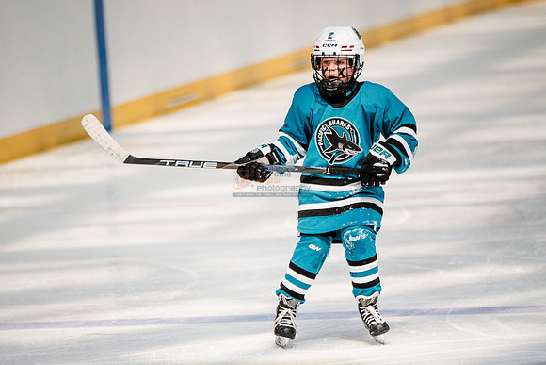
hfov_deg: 5.5
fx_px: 5681
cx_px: 273
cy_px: 228
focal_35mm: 374
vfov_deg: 3.7
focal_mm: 300
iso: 1250
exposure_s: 1/3200
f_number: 3.2
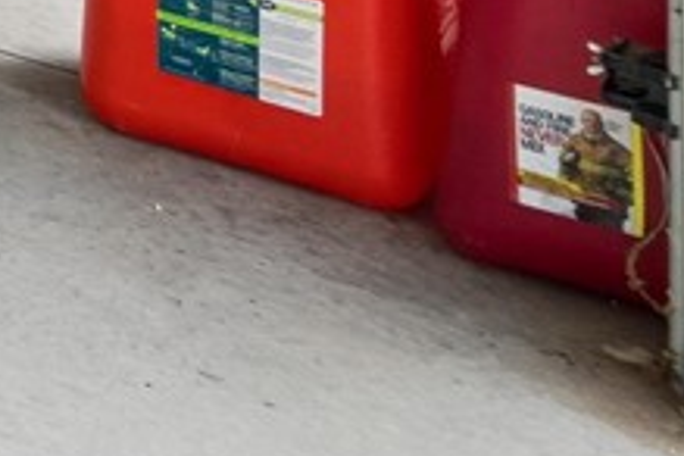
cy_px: -1032
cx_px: -1897
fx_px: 2356
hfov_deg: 8.8
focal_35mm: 124
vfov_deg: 8.6
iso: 400
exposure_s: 1/100
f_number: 10
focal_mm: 16
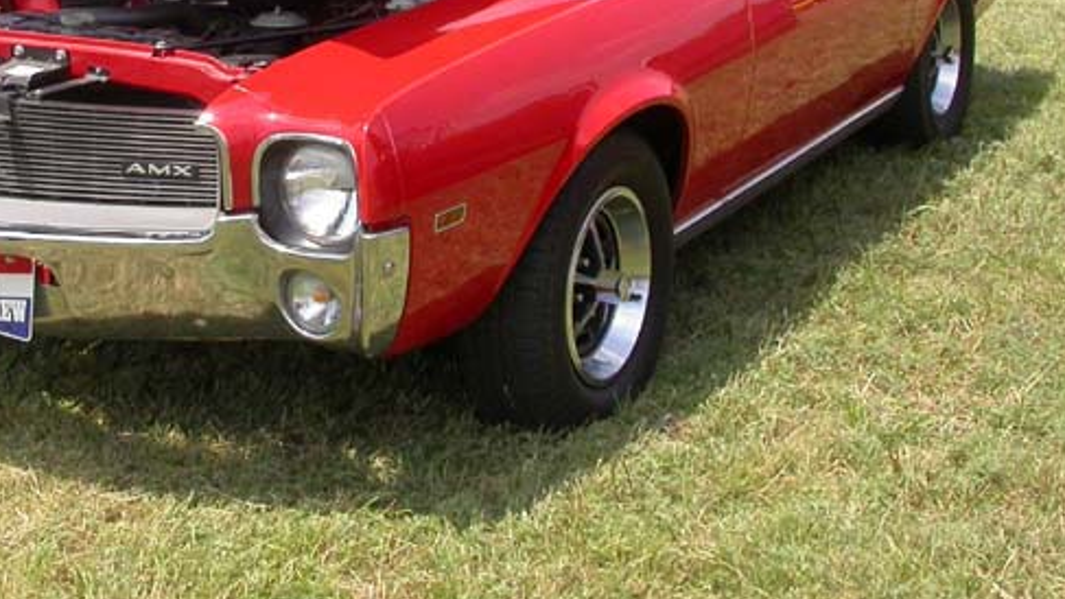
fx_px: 1920
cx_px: 271
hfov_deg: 30.5
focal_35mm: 68
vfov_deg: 17.4
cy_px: 13
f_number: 6.7
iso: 100
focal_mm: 7.85
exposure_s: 1/248
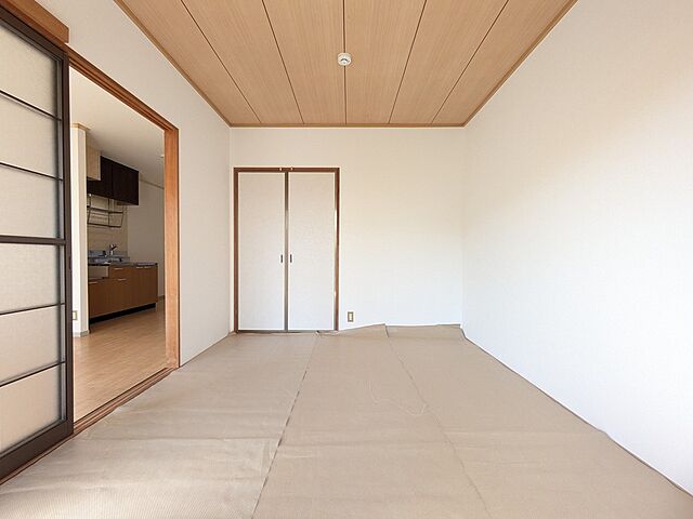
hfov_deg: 102.1
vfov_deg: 85.7
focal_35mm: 14
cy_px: 260
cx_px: 346
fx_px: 280
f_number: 2.2
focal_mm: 1.83
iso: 117
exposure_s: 1/120
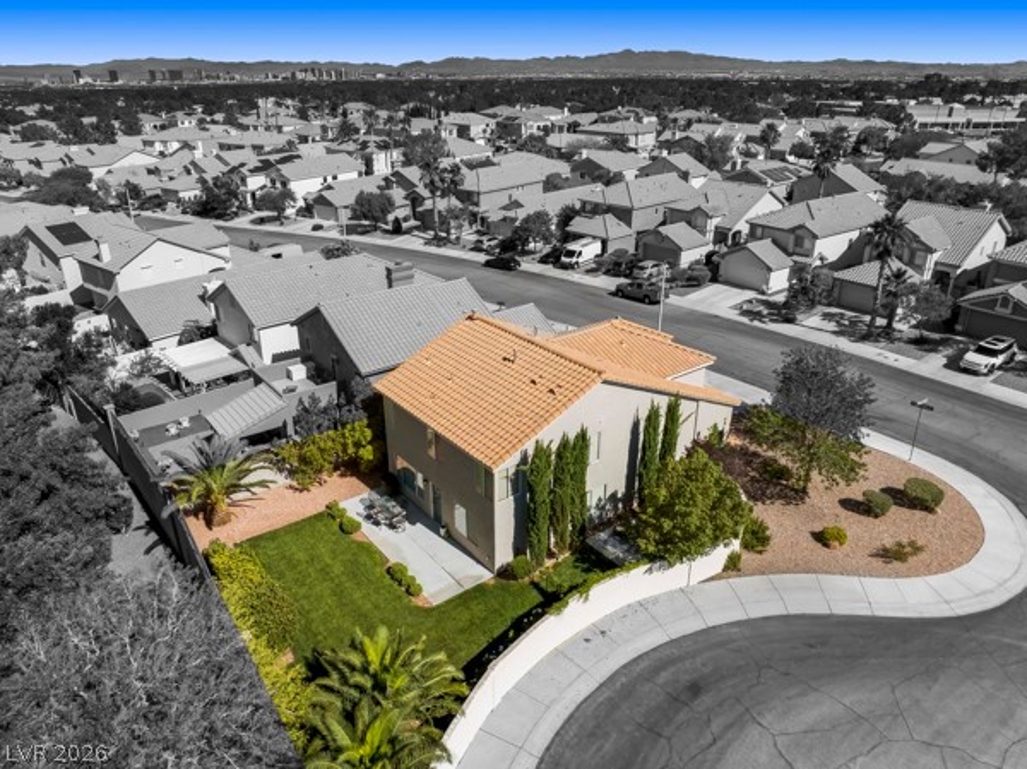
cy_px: 384
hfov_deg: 71.6
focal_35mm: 24
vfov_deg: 56.7
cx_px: 514
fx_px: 711
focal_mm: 12.29
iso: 100
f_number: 2.8
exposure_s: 1/320
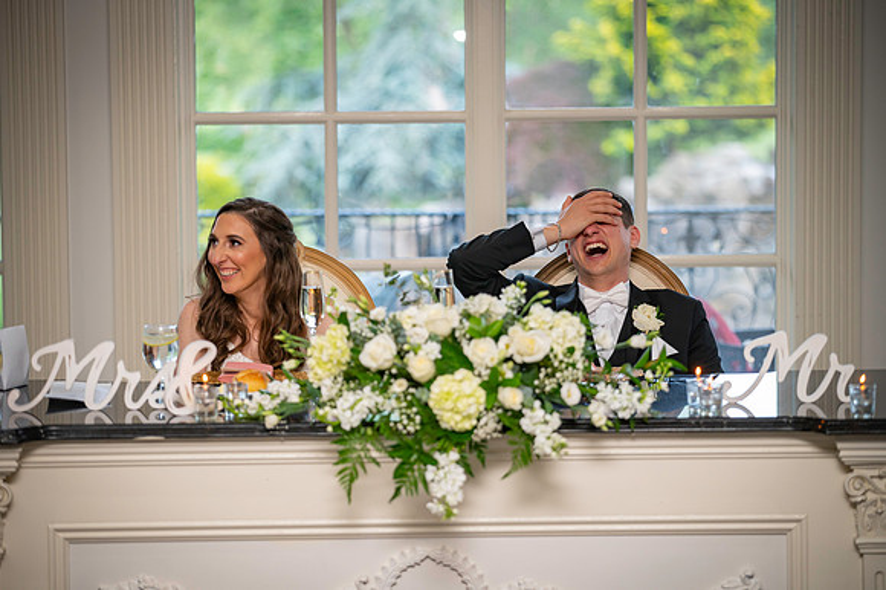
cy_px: 295
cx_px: 443
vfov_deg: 11.2
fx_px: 3001
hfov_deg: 16.8
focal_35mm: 122
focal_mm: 122
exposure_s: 1/125
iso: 640
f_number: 2.8
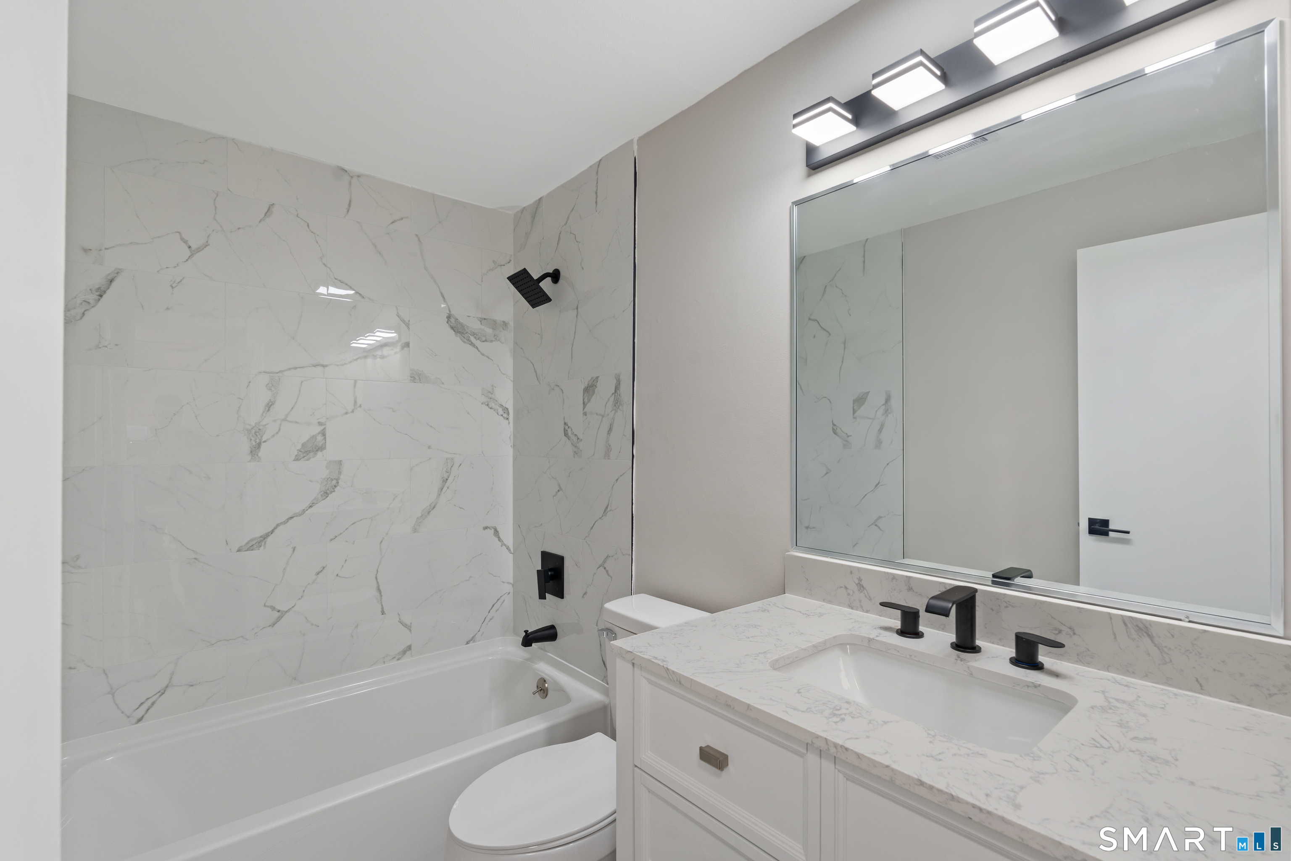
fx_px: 592
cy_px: 430
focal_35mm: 16
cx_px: 646
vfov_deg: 72.1
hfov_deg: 95.0
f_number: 8
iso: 400
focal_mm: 16.5
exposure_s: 1/10
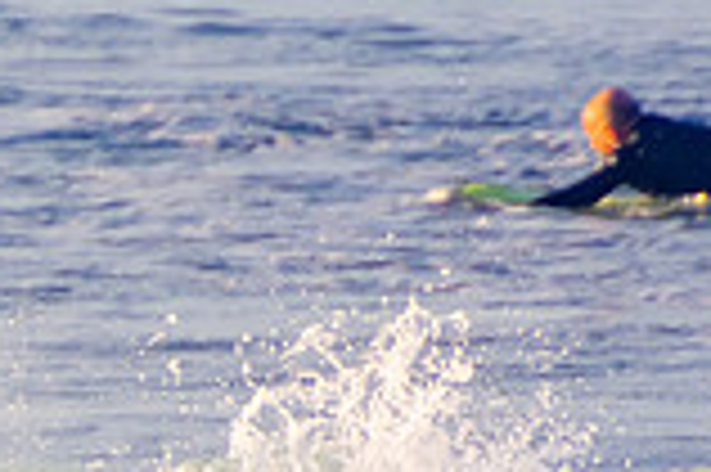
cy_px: 735
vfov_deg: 0.6
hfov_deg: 0.9
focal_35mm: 2282
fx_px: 45022
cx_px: -414
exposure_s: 1/1250
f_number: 5.6
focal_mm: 400
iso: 400
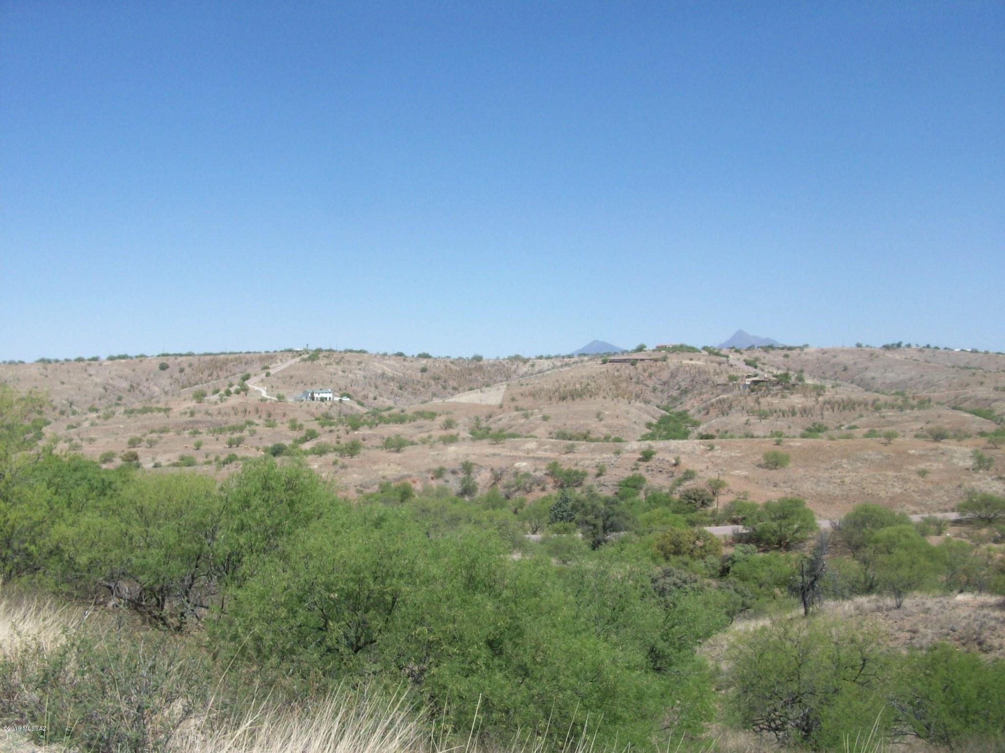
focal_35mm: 34
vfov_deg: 41.8
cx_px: 502
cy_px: 376
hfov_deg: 54.0
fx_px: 987
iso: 64
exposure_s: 1/332
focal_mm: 5.7
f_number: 5.5
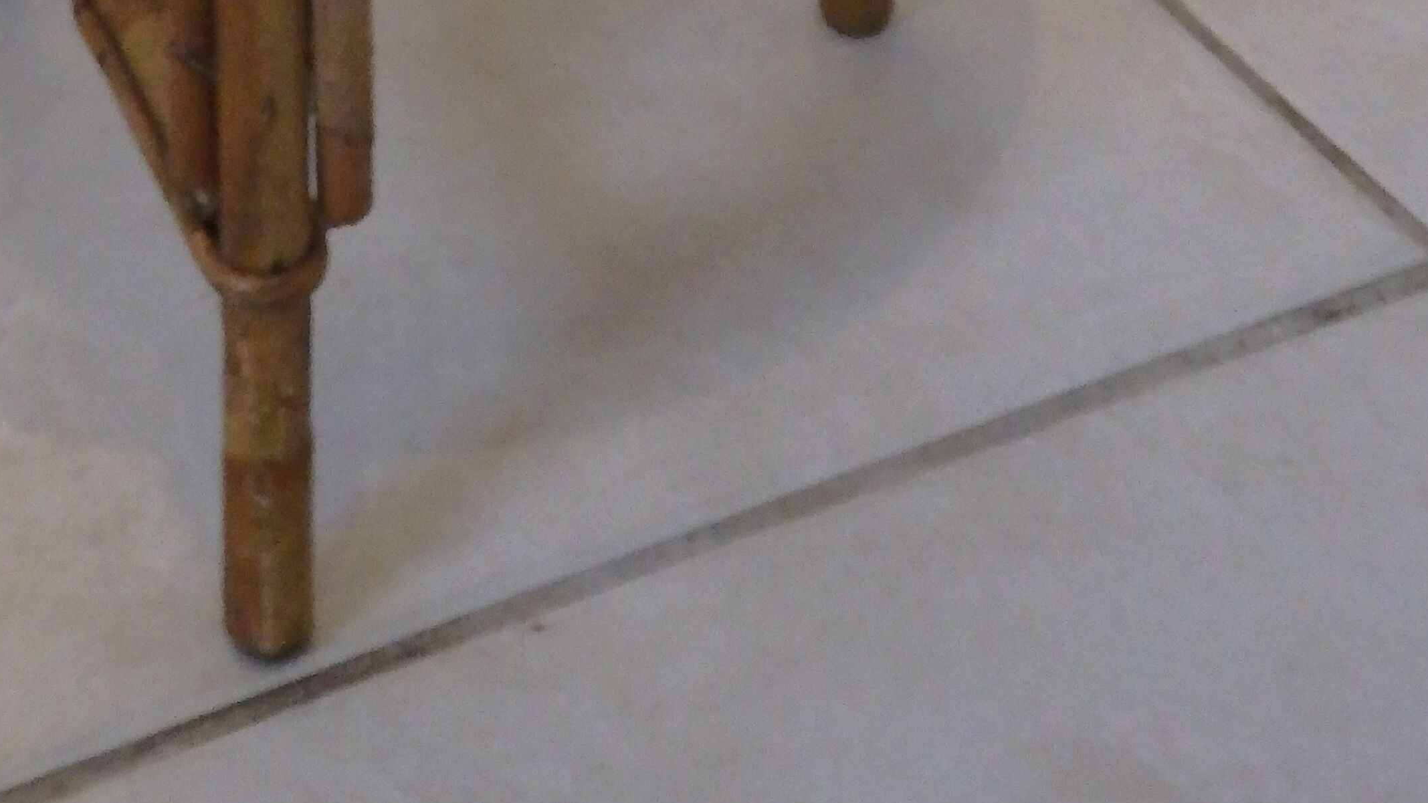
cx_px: 292
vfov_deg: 12.7
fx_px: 3294
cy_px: -632
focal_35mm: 87
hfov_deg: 24.1
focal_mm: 6.6
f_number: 3.6
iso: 1000
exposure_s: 1/40
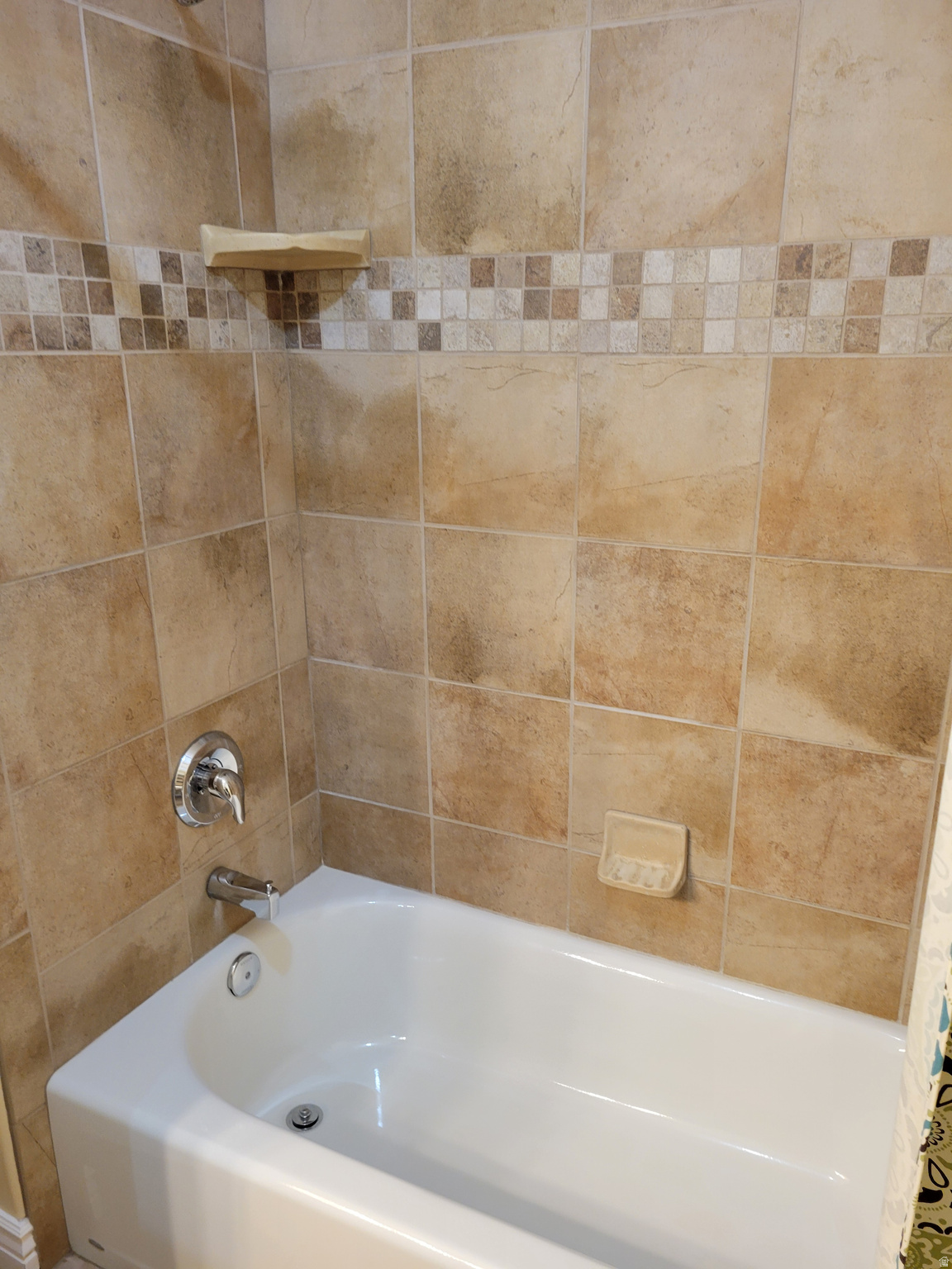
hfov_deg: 53.1
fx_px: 953
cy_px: 634
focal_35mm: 26
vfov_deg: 67.3
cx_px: 476
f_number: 1.8
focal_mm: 5.4
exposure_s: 1/60
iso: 200
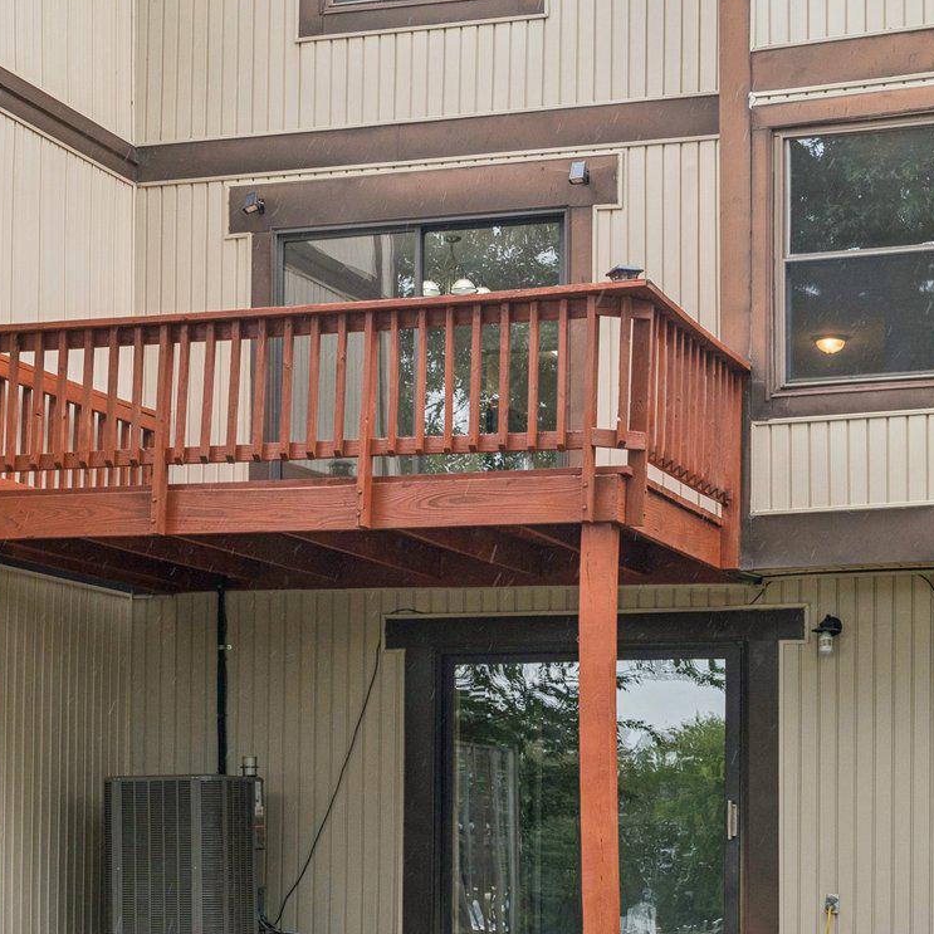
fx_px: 2325
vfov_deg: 22.6
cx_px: 468
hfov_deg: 22.7
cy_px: 263
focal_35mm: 76
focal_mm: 32.5
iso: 400
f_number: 8
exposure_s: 1/200
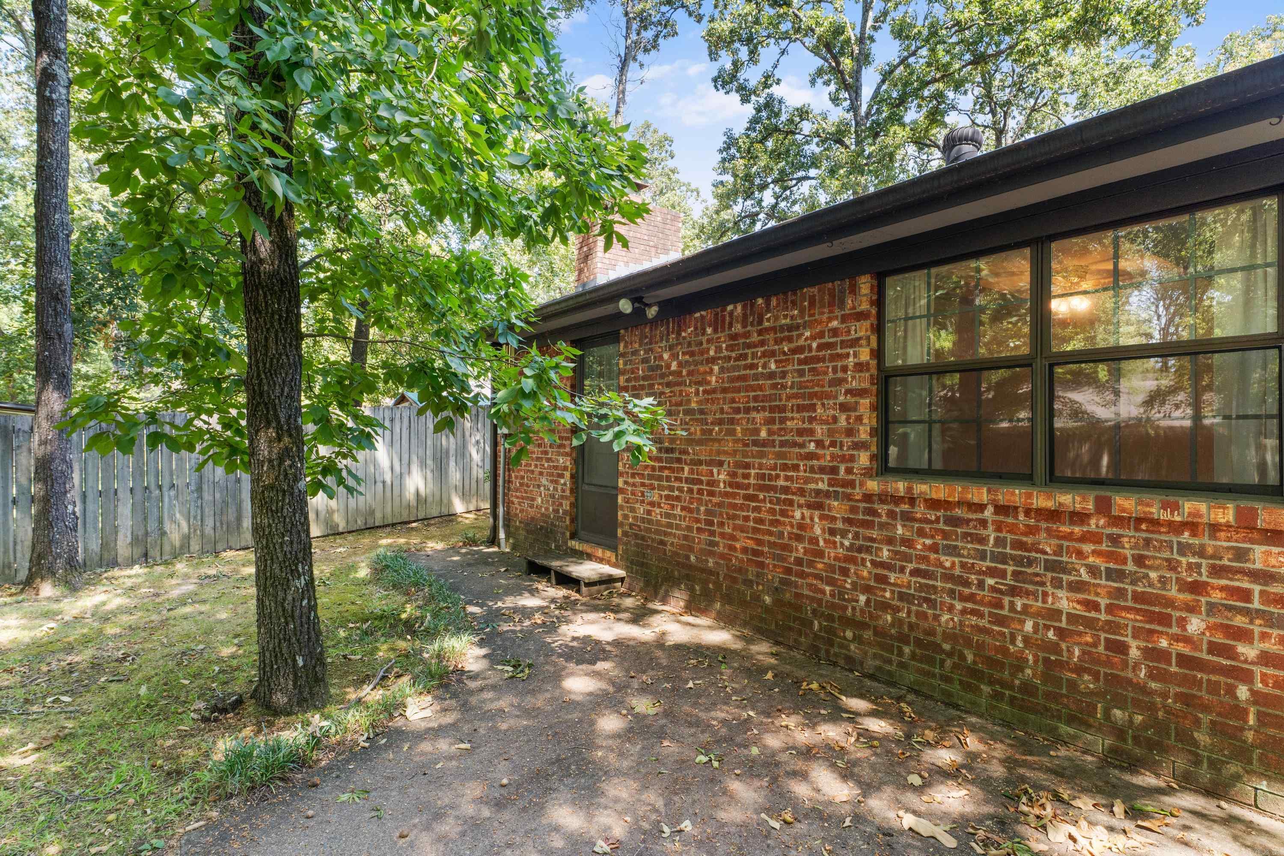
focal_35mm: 18
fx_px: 647
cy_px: 428
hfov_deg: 89.5
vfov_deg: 66.9
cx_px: 642
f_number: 8
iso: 320
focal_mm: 12.1
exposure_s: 1/6
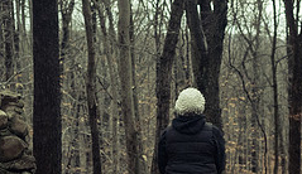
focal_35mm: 96
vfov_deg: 12.8
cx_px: 182
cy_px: 121
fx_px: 774
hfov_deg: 22.1
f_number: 3.5
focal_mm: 35
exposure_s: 1/160
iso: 3200
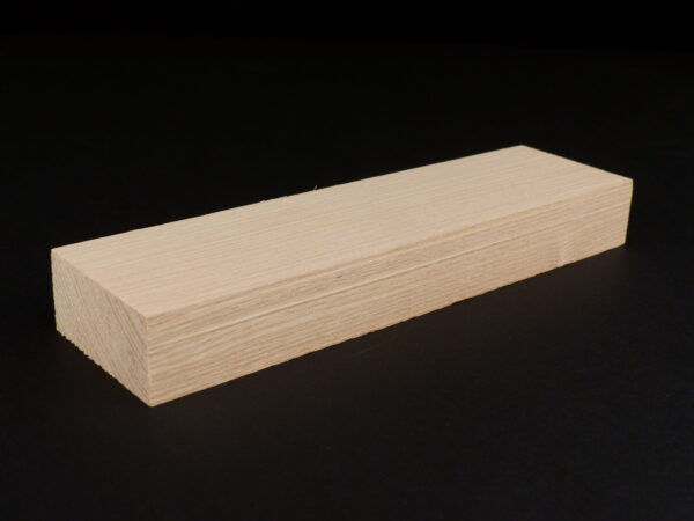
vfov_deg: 29.1
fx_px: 1002
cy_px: 260
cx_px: 347
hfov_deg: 38.2
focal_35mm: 50
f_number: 3.5
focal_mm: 9.1
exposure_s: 1/40
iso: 200
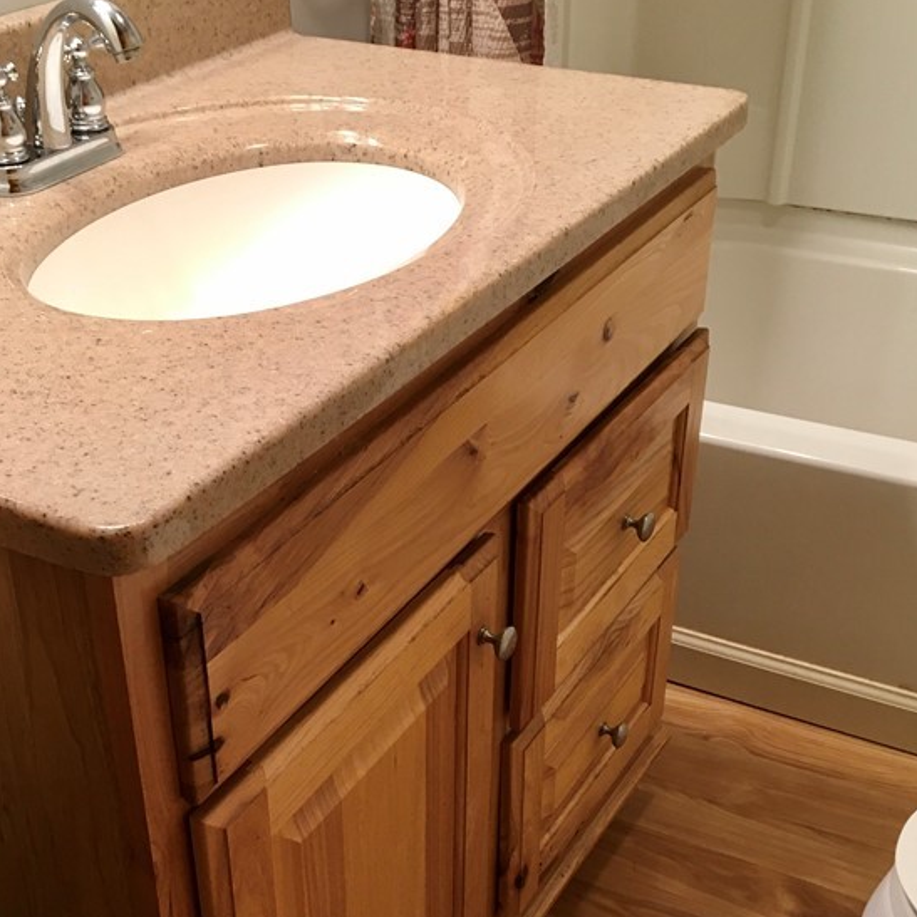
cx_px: 397
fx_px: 1439
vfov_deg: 34.9
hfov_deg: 35.3
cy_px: 634
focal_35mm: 48
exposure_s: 1/30
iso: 80
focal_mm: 4.15
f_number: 2.2
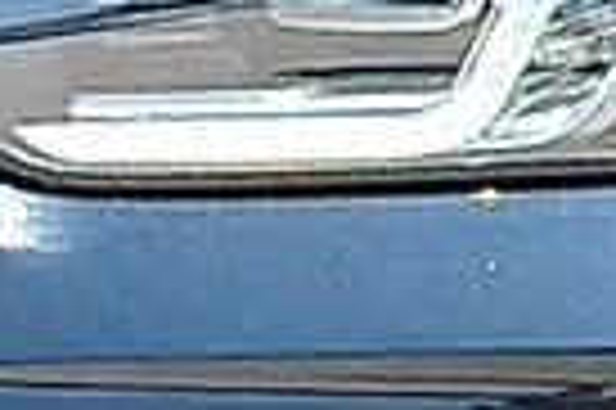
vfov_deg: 2.6
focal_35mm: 531
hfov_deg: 3.9
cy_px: -151
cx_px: 701
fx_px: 9075
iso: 100
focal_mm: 6.86
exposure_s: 1/2985
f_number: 1.78
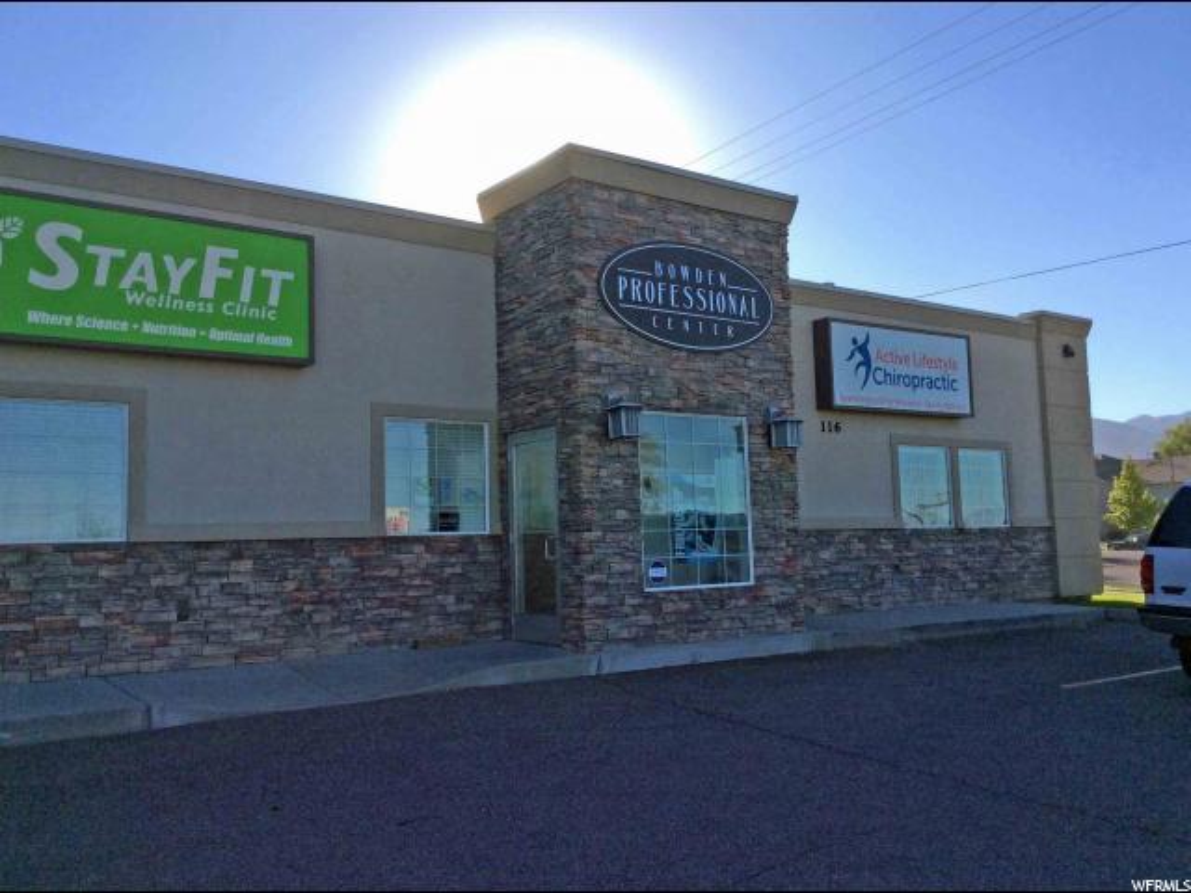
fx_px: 1101
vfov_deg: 44.2
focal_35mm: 32
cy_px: 446
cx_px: 596
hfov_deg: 56.8
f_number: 2.4
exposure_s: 1/1192
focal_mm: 3.3
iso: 32
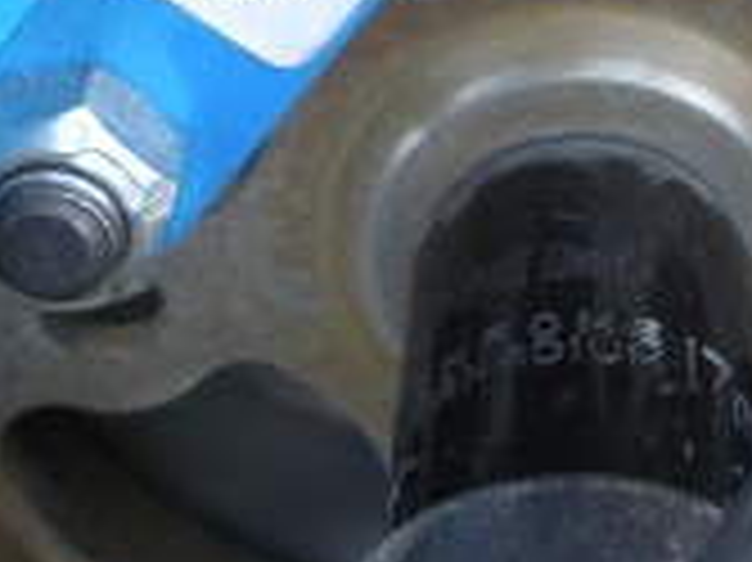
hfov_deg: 13.9
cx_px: 725
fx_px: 3039
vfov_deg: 10.6
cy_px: 198
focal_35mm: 140
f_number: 3.5
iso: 242
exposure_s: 1/58.8
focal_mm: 6.3
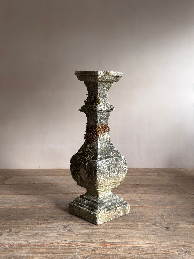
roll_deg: +0.6
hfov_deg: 33.6
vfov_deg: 43.9
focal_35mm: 43
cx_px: 97
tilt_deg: -6.9
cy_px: 130
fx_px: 321
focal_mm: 6.76
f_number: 1.78
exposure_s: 1/100
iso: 80
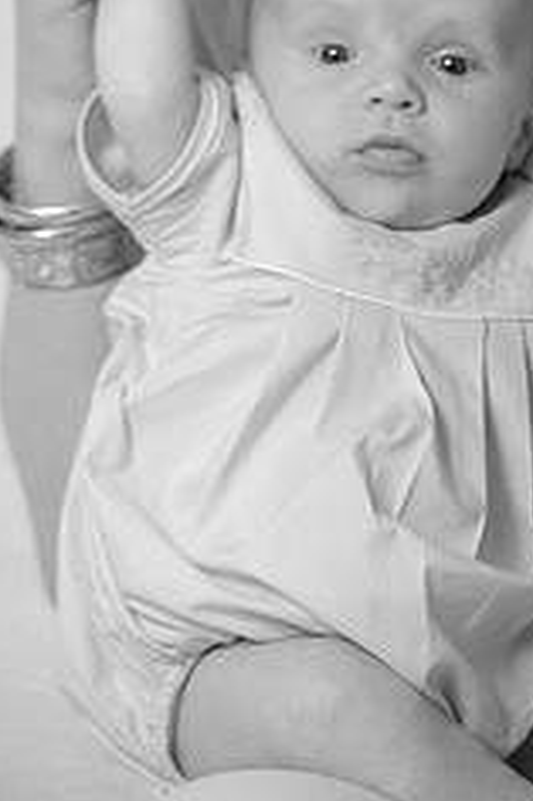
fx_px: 5715
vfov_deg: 8.0
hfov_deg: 5.3
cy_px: 48
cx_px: 491
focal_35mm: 257
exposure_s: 1/200
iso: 250
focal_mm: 135
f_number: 4.5
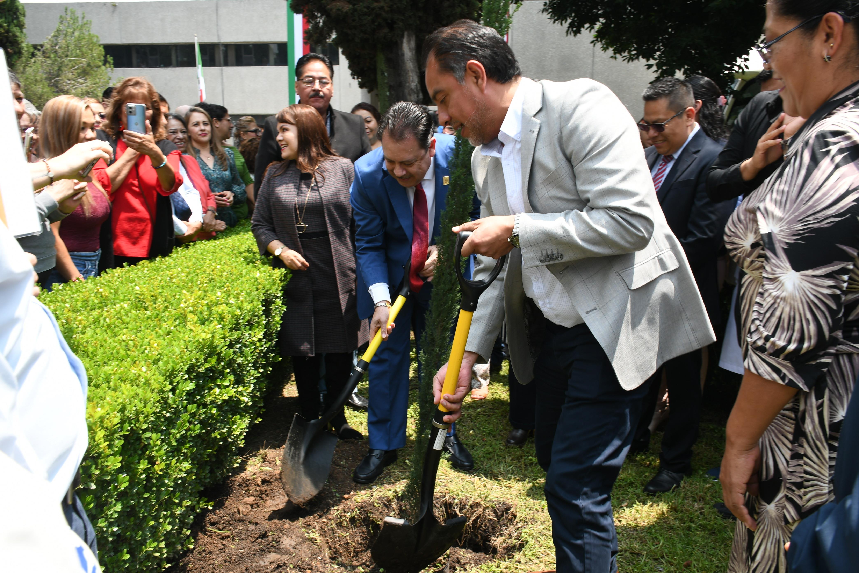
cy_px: 286
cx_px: 430
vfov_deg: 43.6
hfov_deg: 61.9
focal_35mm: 30
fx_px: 716
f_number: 8
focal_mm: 20
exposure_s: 1/100
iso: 160
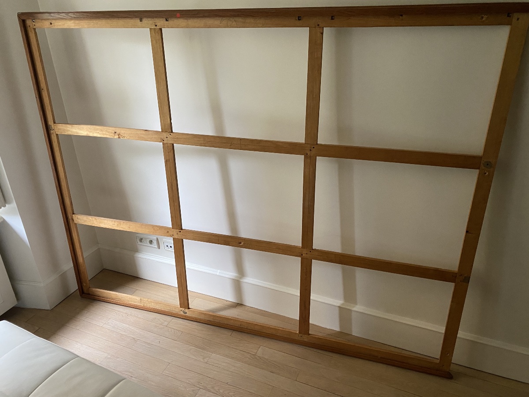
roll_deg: +1.5
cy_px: 198
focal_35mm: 26
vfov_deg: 53.1
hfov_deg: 67.3
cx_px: 264
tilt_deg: -27.0
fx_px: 397
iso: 400
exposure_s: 1/60
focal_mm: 4.25
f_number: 1.8
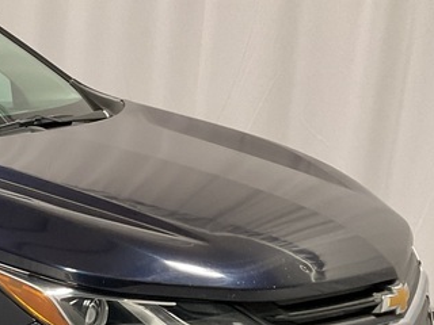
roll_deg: -0.1
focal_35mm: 87
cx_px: -160
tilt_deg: -16.5
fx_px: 1091
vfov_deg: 16.7
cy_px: 314
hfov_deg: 20.2
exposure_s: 1/60
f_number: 1.8
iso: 100
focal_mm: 3
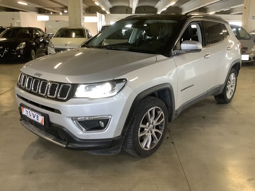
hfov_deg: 58.4
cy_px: 96
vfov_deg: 45.4
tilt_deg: -17.4
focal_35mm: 31
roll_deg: -0.3
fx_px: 228
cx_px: 128
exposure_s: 1/60
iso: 320
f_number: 2.4
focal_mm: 3.3
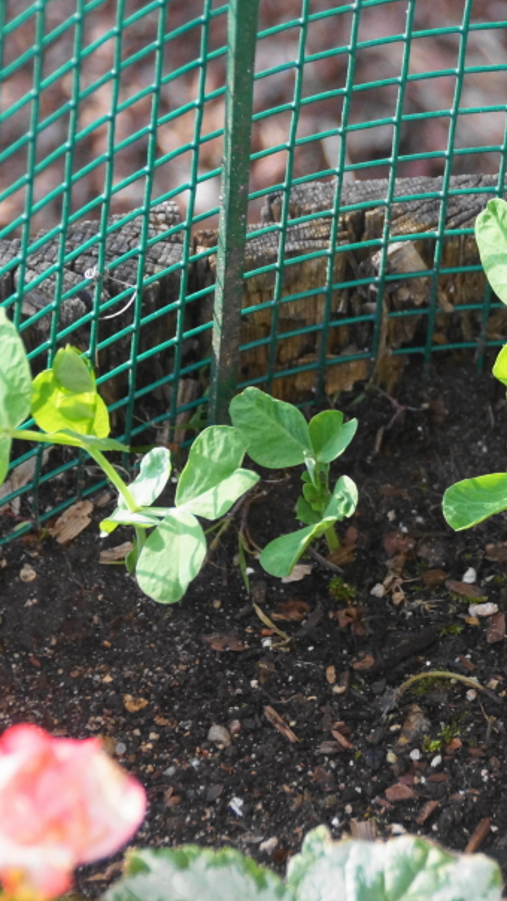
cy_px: 449
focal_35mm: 260
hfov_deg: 4.7
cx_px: 400
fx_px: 6210
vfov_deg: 8.3
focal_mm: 100
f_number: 5.6
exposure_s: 1/160
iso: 1250
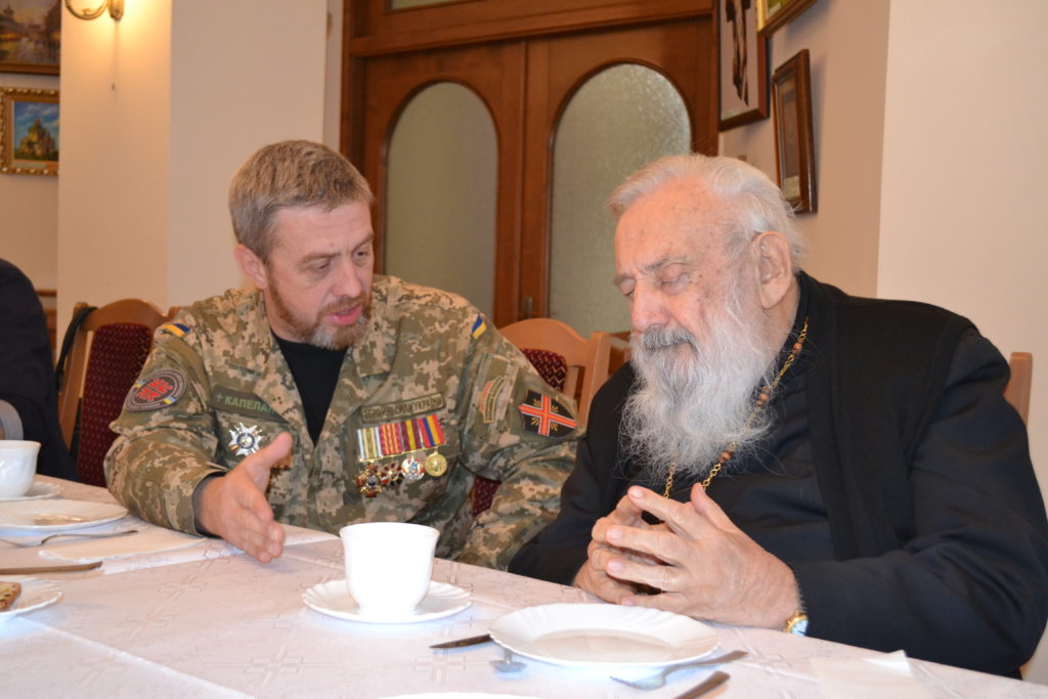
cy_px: 350
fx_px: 1310
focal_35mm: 45
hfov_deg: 43.6
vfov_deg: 29.9
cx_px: 524
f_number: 4.5
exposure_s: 1/60
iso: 1800
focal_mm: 30
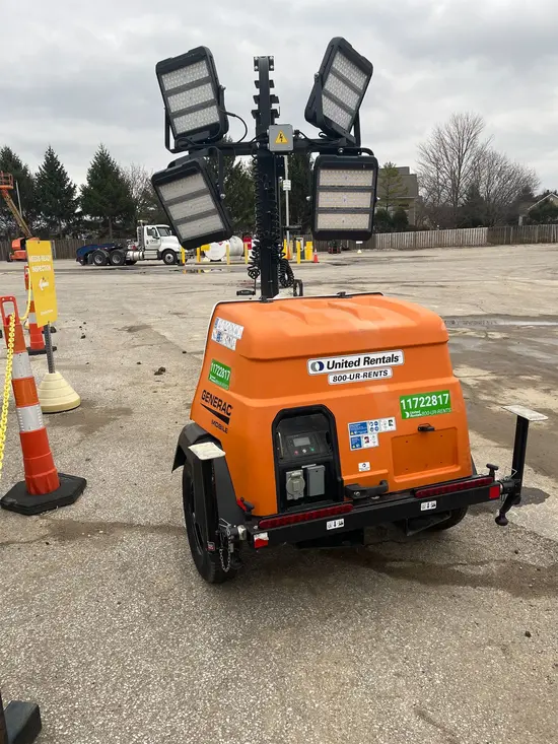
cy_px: 372
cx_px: 279
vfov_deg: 67.3
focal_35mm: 26
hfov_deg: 53.1
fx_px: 559
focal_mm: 5.1
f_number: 1.6
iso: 50
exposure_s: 1/437
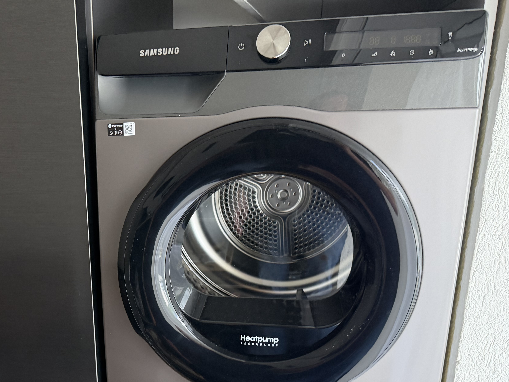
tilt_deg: -20.2
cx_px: 125
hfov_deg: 44.2
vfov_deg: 33.8
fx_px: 603
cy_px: 319
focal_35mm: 41
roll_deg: +3.2
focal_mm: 6.76
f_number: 1.78
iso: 200
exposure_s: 1/75
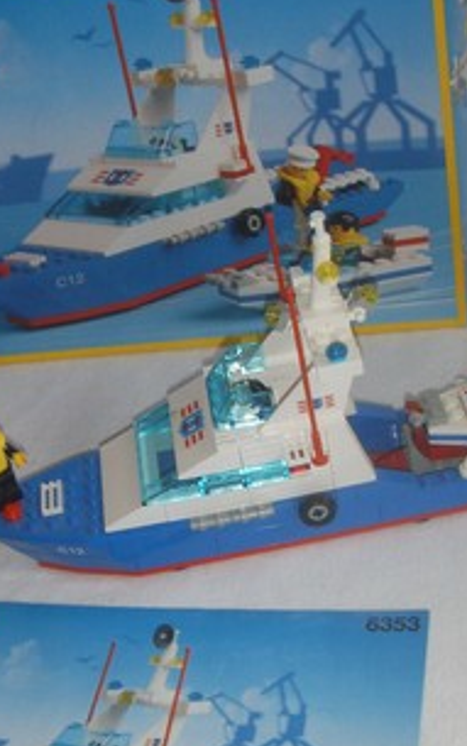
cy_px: 440
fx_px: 1322
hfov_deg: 20.0
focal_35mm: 65
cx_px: 215
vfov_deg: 31.4
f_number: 3.5
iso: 100
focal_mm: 6.6
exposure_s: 1/45
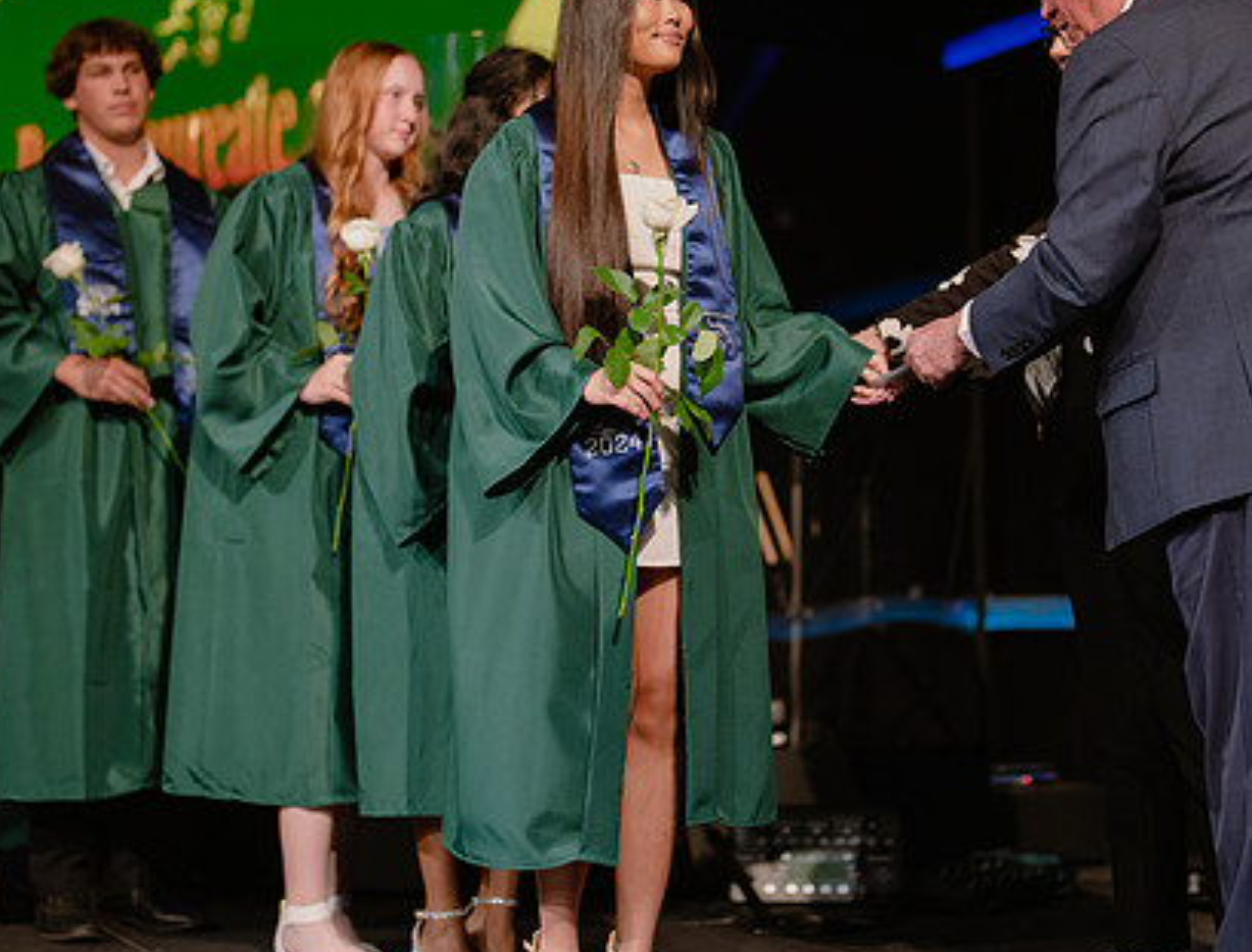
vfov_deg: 19.0
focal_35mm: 78
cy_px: 387
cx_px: 725
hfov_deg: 24.9
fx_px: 2835
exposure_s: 1/320
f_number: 1.2
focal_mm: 50
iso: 640
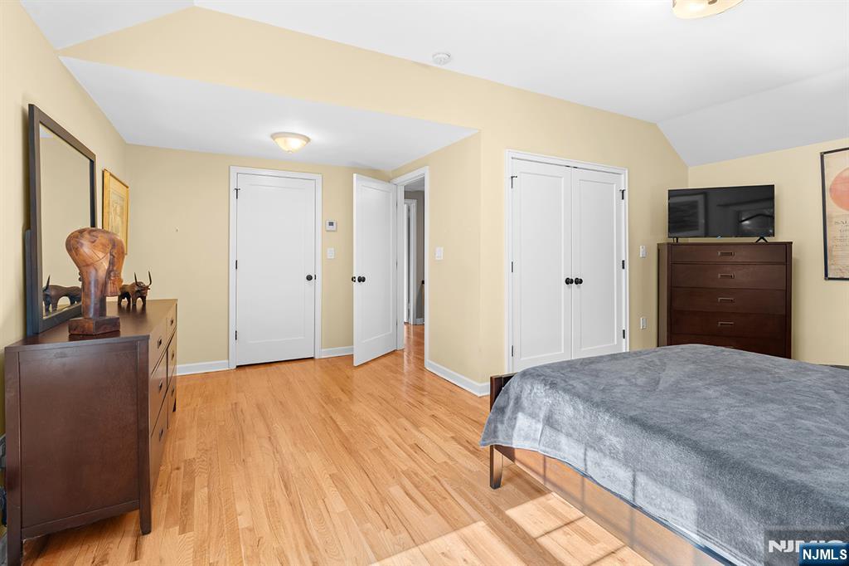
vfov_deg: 73.7
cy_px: 283
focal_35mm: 16
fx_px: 377
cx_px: 424
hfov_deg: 96.8
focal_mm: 16
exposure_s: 1/10
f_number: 8
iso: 100
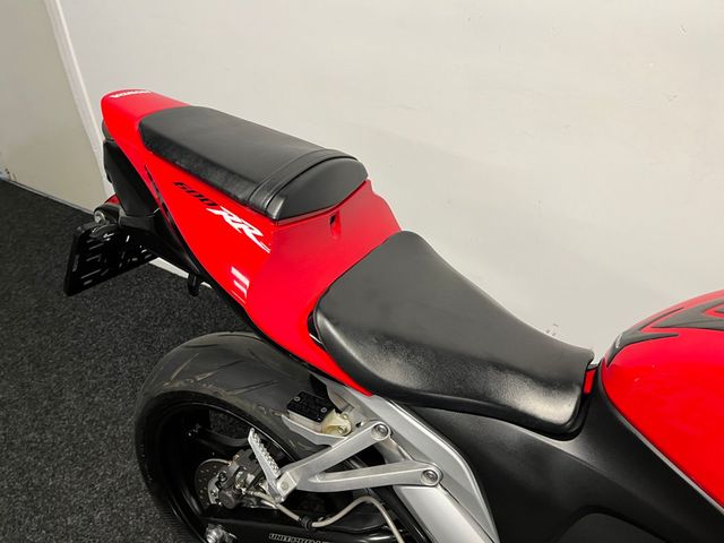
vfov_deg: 53.1
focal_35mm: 26
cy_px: 272
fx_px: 544
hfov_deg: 67.3
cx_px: 362
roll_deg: +1.2
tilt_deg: -37.2
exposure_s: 1/50
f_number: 1.6
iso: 100
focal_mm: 5.1
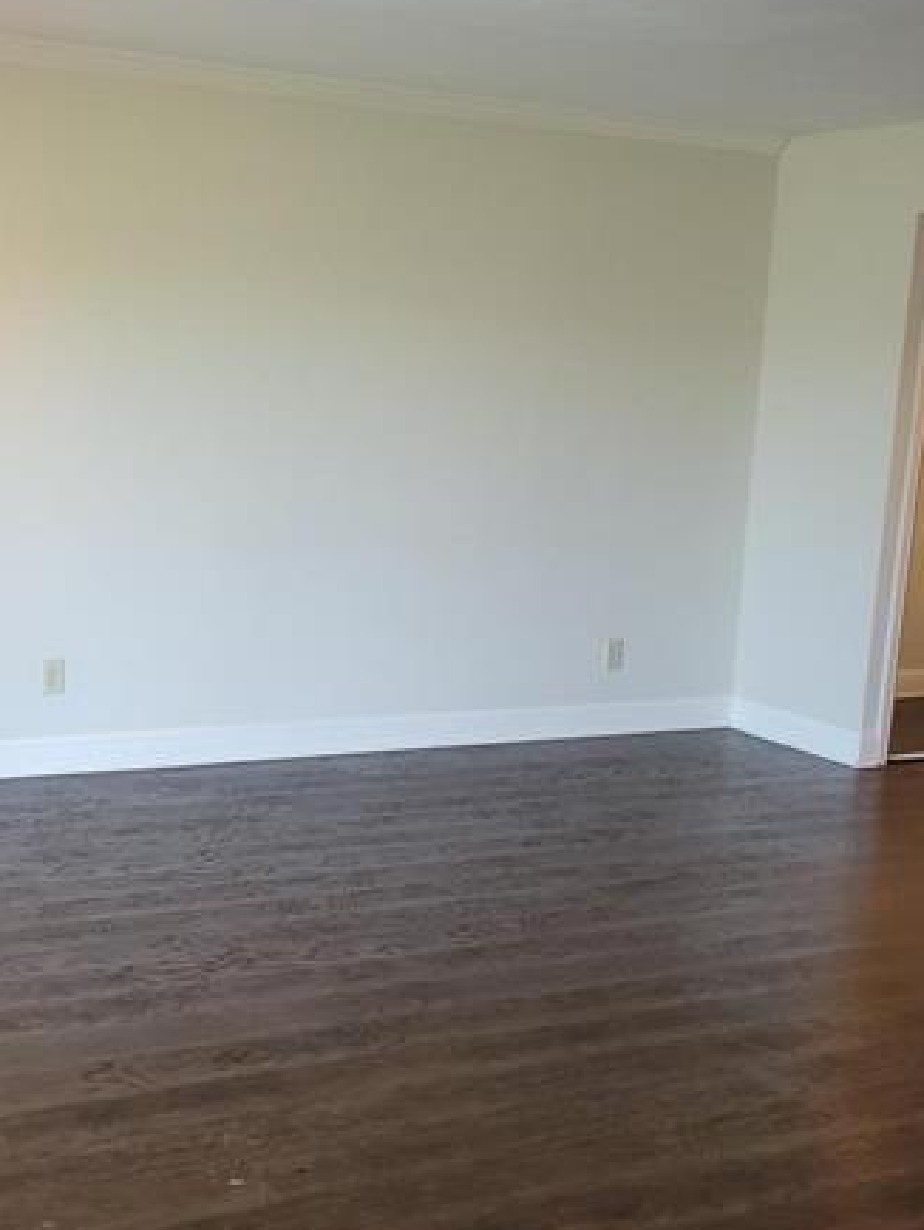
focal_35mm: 46
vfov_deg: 41.2
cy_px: 683
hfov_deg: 31.0
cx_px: 224
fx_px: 1636
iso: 100
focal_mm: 5.4
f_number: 1.8
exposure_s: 1/24
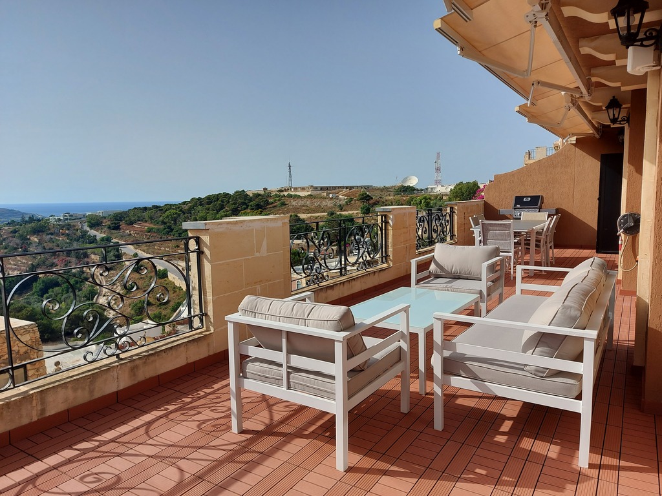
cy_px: 248
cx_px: 331
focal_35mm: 24
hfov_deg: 71.6
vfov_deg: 56.8
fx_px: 459
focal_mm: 5.23
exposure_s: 1/1601
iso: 32
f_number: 1.8
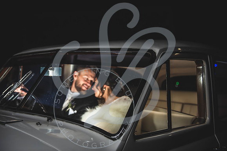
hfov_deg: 46.4
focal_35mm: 42
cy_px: 76
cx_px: 114
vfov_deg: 31.9
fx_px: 265
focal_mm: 42
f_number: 2.8
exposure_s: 1/125
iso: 200
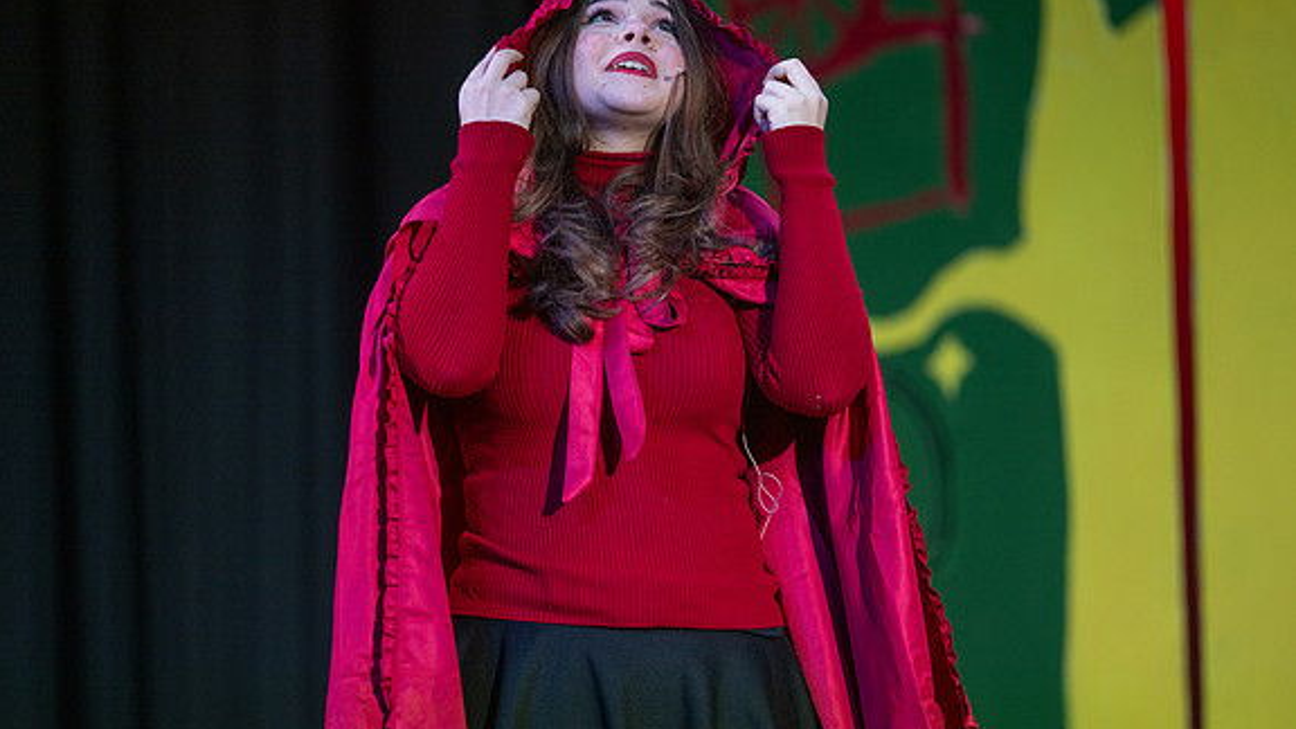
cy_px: 375
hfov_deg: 8.2
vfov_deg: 4.6
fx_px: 9072
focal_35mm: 264
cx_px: 626
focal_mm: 200
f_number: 2.8
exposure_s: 1/320
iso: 500
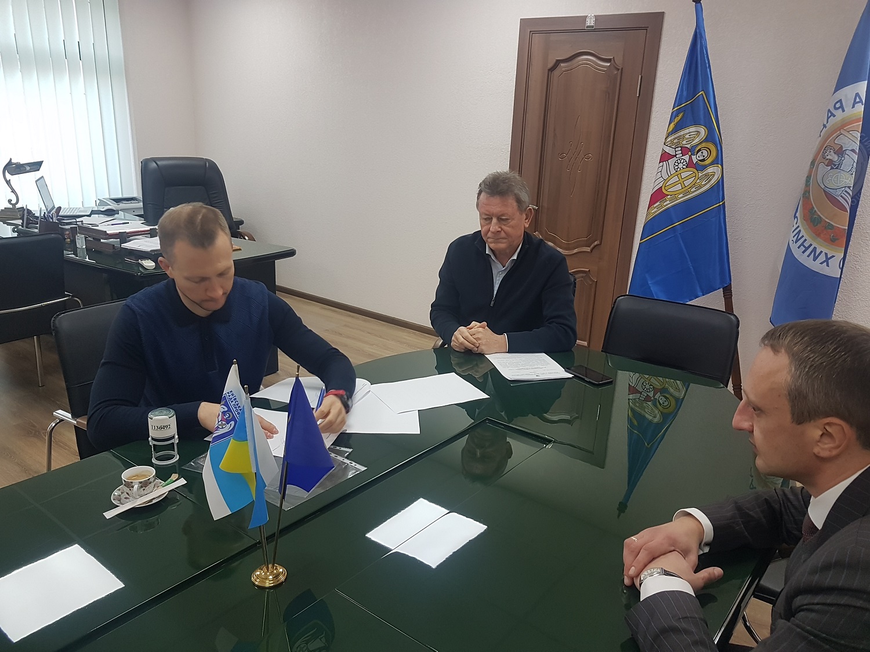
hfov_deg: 67.3
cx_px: 435
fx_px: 653
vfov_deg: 53.1
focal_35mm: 26
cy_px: 326
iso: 125
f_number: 1.7
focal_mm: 4.2
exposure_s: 1/100
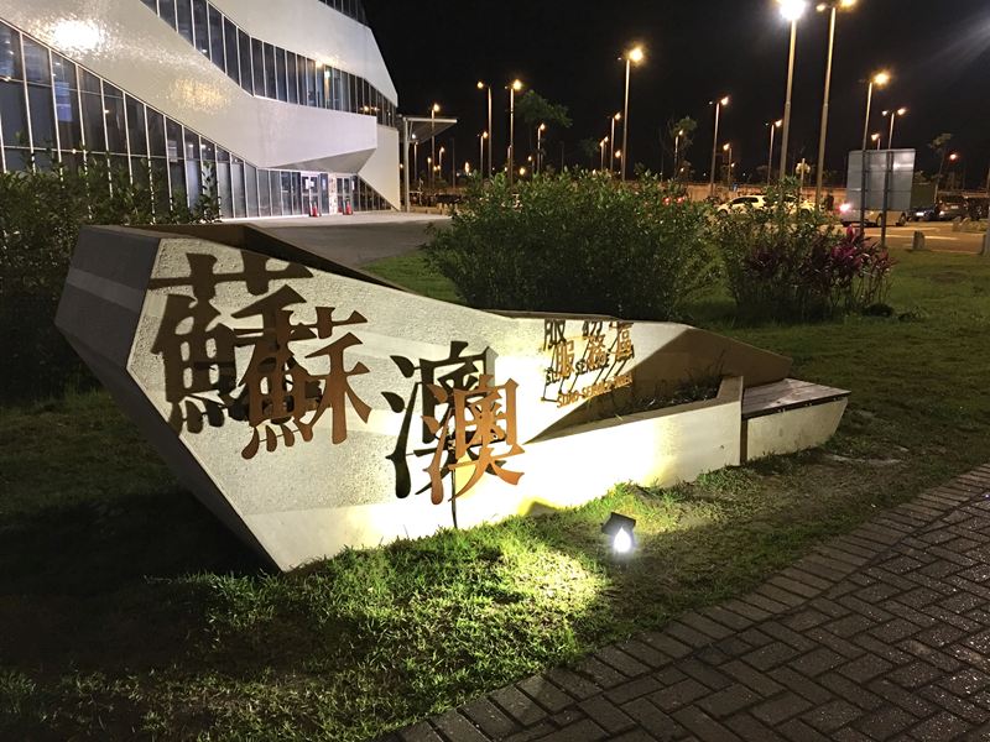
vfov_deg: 48.2
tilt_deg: -11.2
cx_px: 495
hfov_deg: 61.7
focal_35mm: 29
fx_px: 829
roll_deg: +0.2
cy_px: 371
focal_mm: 4.15
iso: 100
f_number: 2.2
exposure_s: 1/10
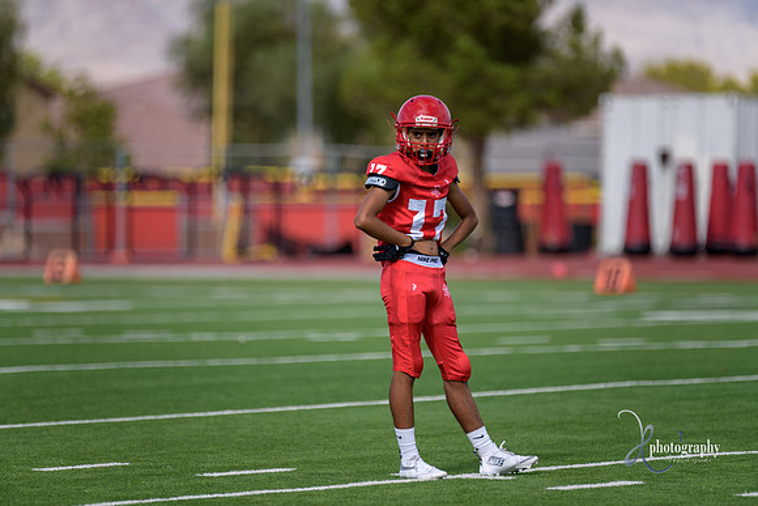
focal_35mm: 300
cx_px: 379
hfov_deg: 6.9
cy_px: 253
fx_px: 6318
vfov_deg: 4.6
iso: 200
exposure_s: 1/3200
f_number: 2.8
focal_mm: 300
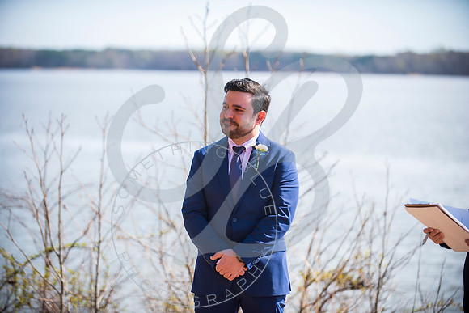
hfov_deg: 17.6
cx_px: 234
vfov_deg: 11.8
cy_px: 156
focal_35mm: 116
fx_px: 1512
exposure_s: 1/640
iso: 100
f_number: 2.8
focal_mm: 116
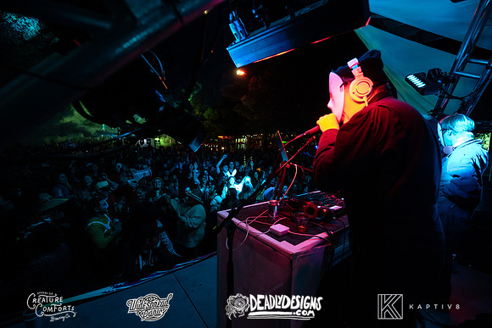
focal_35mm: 14
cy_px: 164
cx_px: 246
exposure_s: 1/100
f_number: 3.5
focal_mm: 14
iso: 2000
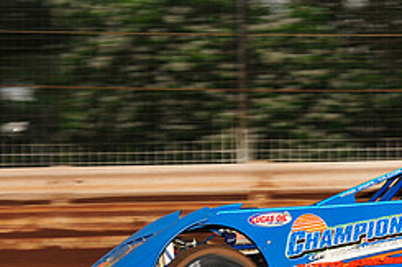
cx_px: 443
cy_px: 223
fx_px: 2433
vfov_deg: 6.3
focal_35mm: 218
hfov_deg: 9.4
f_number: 8
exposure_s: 1/320
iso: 1000
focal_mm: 92
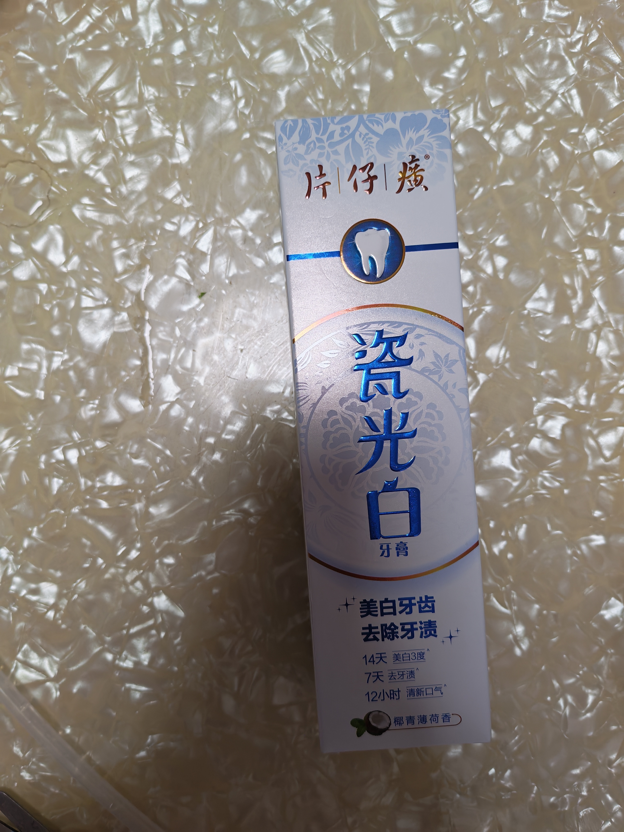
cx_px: 312
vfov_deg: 65.3
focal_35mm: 27
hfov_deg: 51.4
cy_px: 416
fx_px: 649
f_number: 1.9
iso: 640
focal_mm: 6.12
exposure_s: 1/50
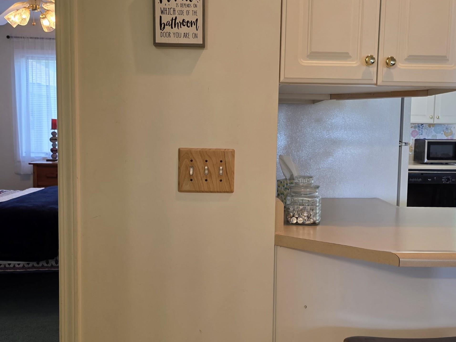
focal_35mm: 37
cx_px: 233
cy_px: 168
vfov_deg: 38.7
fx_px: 487
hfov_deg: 50.1
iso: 100
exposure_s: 1/120
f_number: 1.7
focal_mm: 6.3
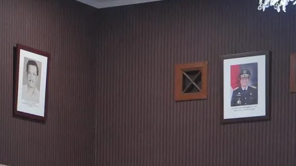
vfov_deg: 7.4
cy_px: 324
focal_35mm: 158
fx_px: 1240
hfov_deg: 13.6
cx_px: 121
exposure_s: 1/100
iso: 8000
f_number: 5.6
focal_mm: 35
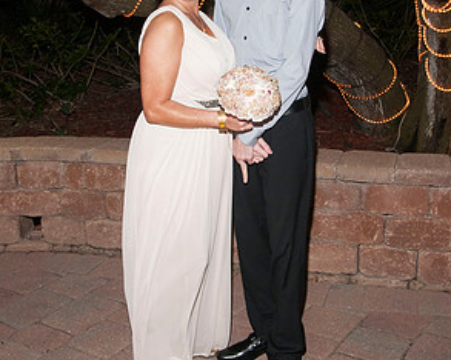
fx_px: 720
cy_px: 120
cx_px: 227
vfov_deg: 27.9
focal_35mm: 54
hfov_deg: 34.8
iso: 400
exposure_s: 1/30
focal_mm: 25
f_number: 5.6
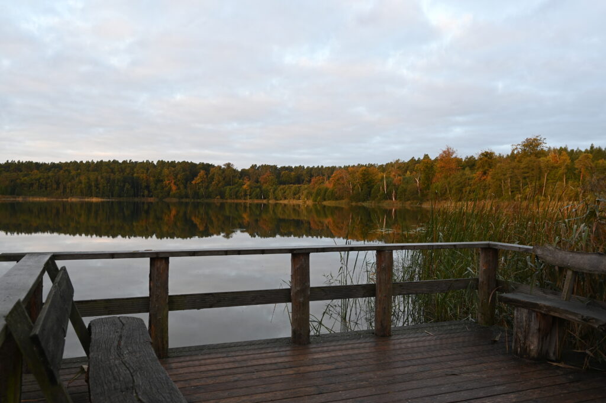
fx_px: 471
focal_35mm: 28
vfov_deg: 46.3
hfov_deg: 65.5
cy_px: 202
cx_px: 303
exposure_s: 1/160
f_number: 5
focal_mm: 28
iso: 320
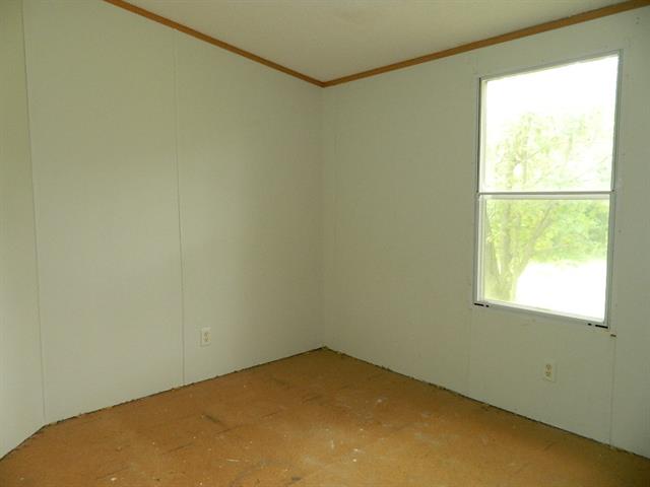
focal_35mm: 25
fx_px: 469
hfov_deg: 69.4
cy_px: 244
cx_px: 325
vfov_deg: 54.9
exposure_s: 1/30
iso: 200
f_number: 3.1
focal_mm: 4.5
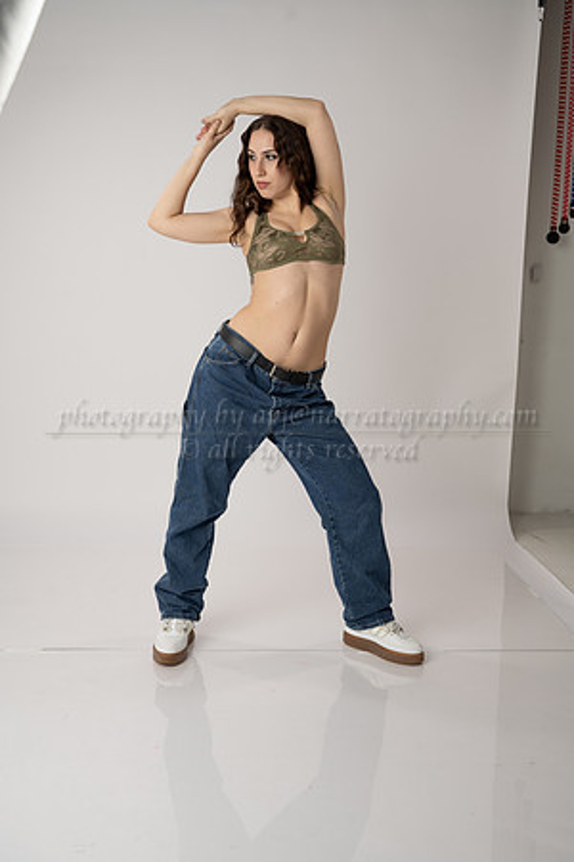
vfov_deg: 48.5
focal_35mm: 40
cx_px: 287
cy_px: 431
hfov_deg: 33.4
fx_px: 957
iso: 200
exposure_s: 1/200
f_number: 5
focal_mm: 40
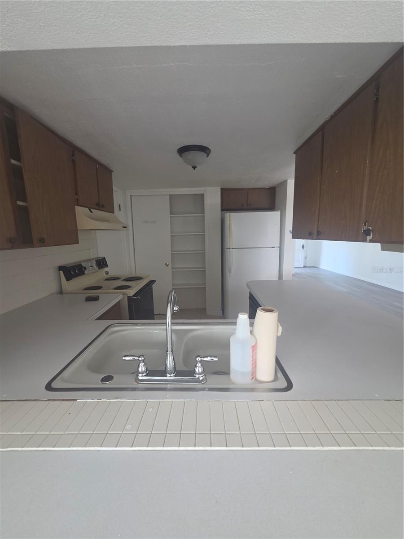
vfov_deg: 106.2
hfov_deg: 89.9
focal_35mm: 13
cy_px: 270
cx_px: 202
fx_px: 202
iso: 200
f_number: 2.2
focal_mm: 2.2
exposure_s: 1/60
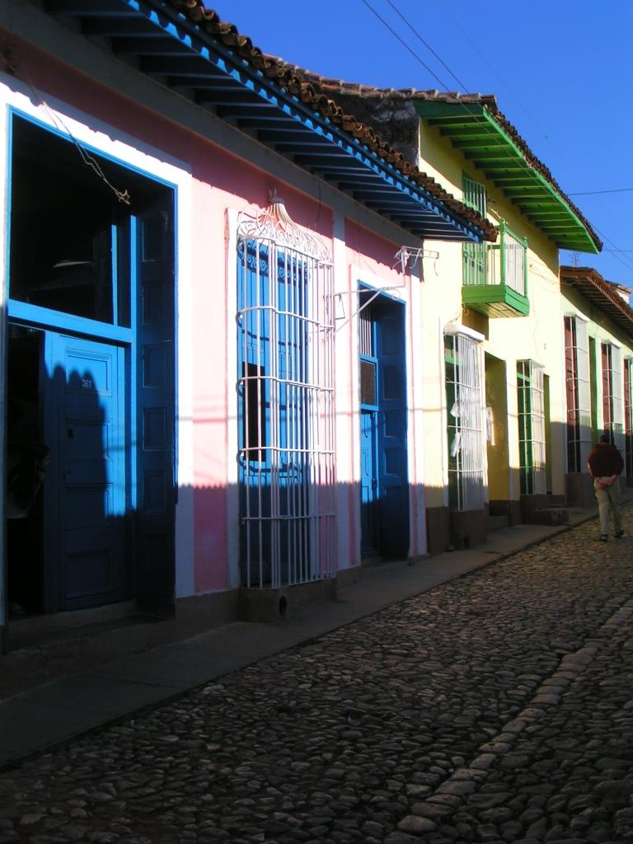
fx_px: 1146
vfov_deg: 40.4
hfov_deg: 30.9
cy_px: 422
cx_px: 316
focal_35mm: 47
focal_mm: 7.3
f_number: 5.6
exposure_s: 1/500
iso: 50
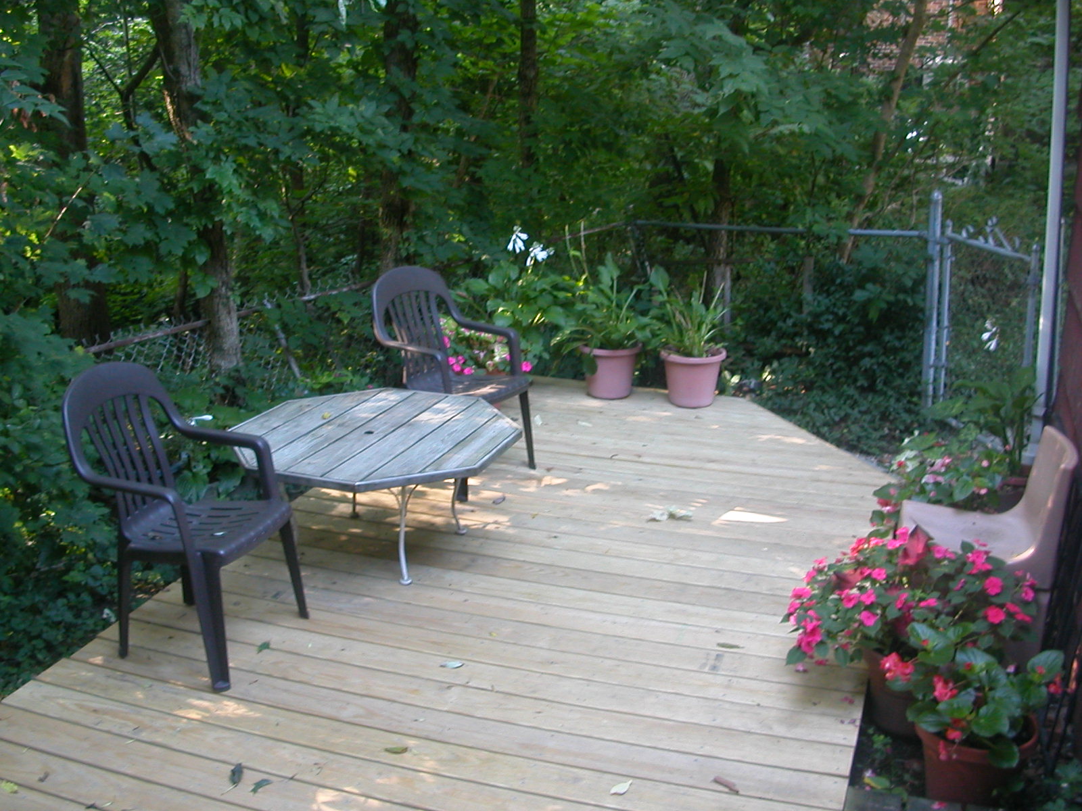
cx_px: 541
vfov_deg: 38.7
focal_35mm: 37
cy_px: 406
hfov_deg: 50.1
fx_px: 1157
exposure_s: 1/12.8
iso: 100
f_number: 2.7
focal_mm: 5.6
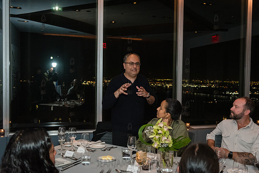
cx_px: 130
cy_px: 86
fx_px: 273
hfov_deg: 50.7
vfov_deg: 35.1
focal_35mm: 38
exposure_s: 1/160
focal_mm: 38
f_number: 4
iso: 6400
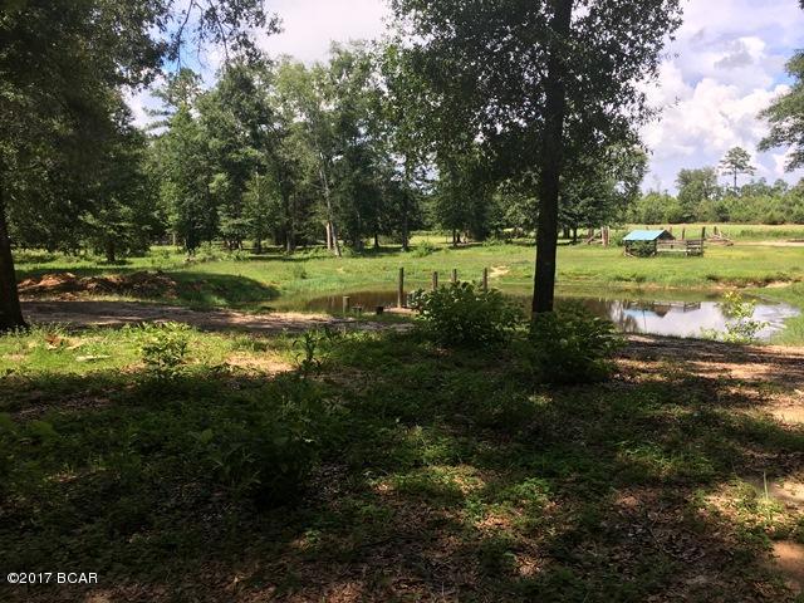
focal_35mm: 29
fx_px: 674
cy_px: 302
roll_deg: +0.1
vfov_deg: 48.2
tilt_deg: -3.3
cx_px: 402
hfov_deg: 61.7
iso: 25
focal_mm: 4.15
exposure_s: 1/668
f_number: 2.2
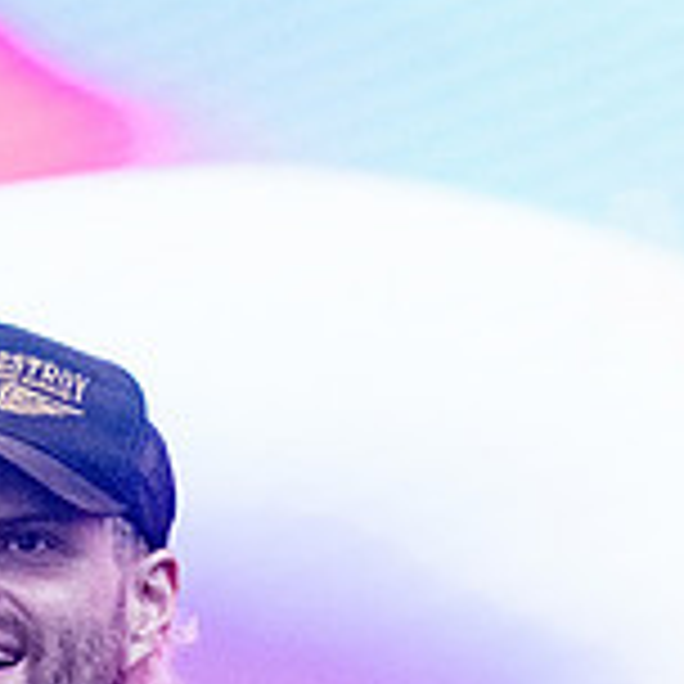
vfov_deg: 3.4
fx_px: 11580
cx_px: -50
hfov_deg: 3.4
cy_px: 812
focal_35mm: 518
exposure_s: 1/3200
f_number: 5
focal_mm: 160
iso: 1250
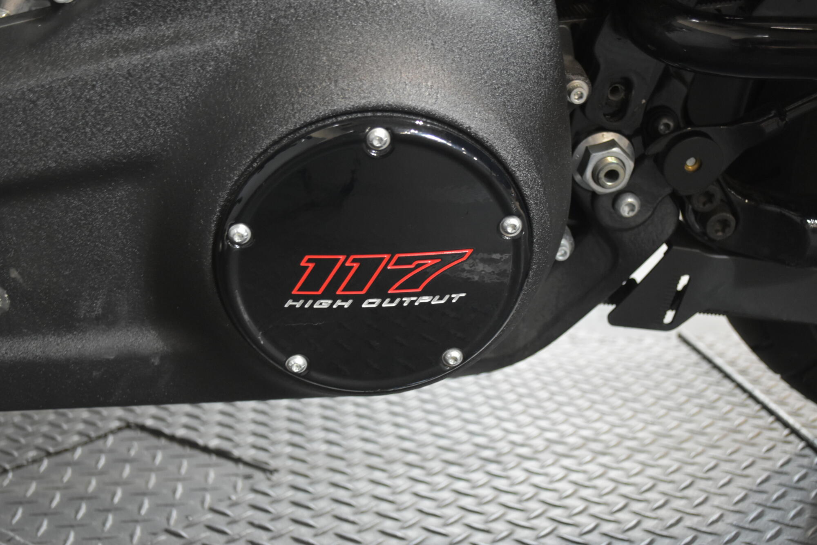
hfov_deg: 41.1
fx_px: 1090
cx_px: 408
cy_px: 272
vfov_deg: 28.1
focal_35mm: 48
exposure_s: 1/13
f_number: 4.8
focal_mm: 32
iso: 1600
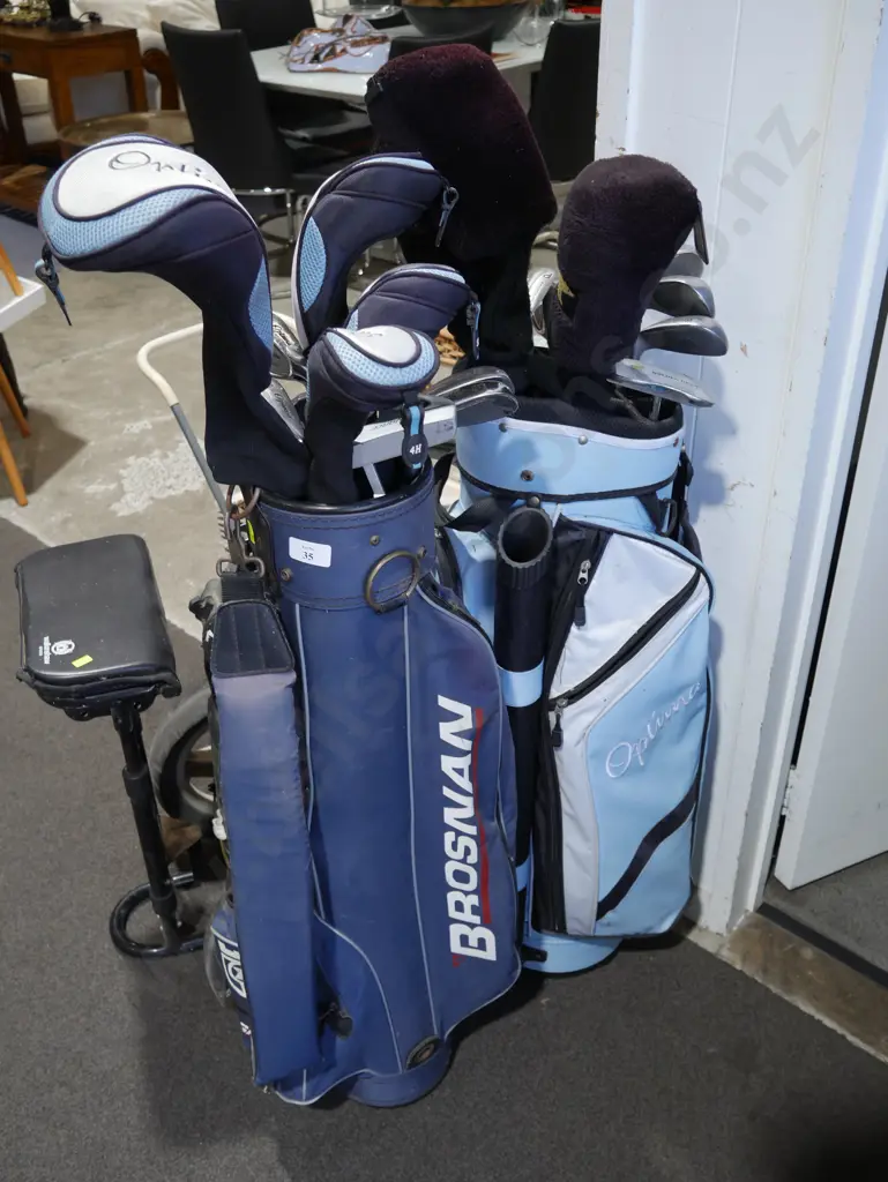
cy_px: 591
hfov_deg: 41.8
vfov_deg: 53.9
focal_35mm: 34
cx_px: 444
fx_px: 1162
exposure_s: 1/60
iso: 320
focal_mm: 17
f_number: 4
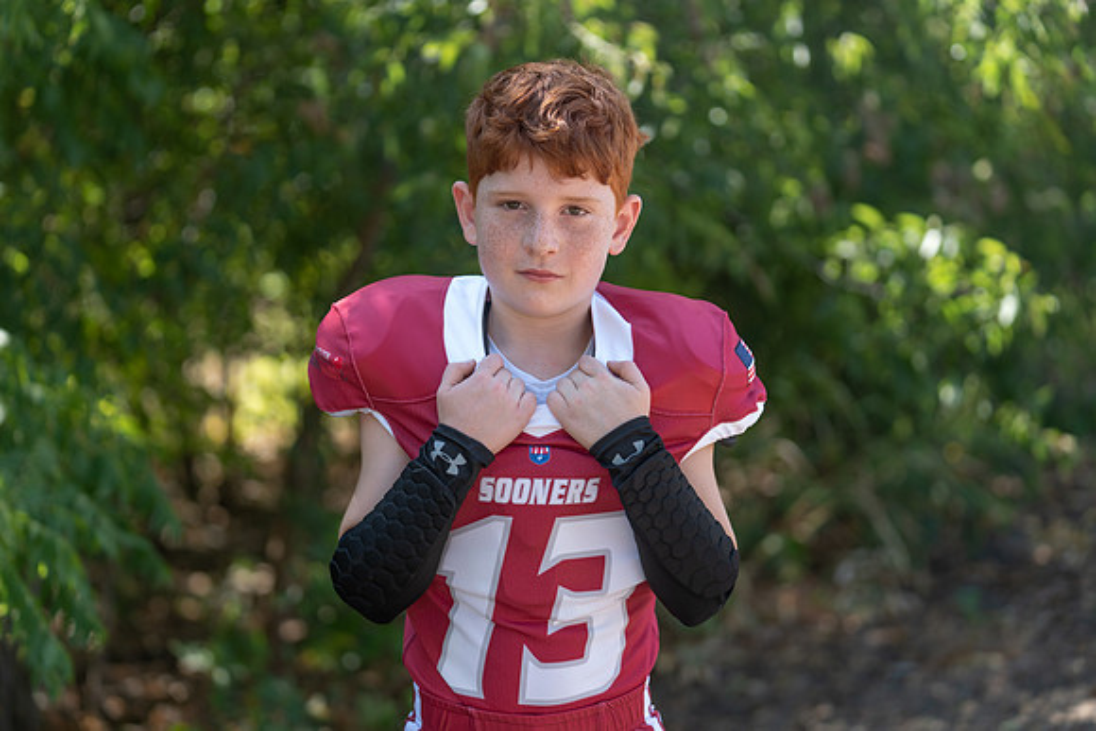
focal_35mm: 83
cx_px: 548
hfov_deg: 24.5
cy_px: 366
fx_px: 2527
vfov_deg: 16.5
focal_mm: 83
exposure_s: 1/320
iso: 80
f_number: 2.8
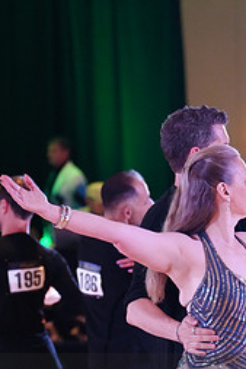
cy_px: 403
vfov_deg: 8.6
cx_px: 193
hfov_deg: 5.8
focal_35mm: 238
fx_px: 2436
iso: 5000
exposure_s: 1/400
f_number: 2.8
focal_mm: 104
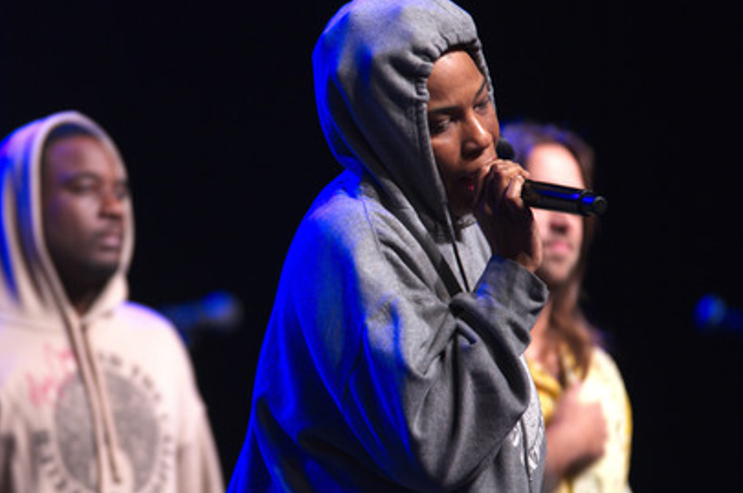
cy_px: 233
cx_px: 406
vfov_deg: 4.1
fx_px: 6885
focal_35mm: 334
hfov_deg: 6.2
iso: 1600
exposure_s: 1/50
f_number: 2.8
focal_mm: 300
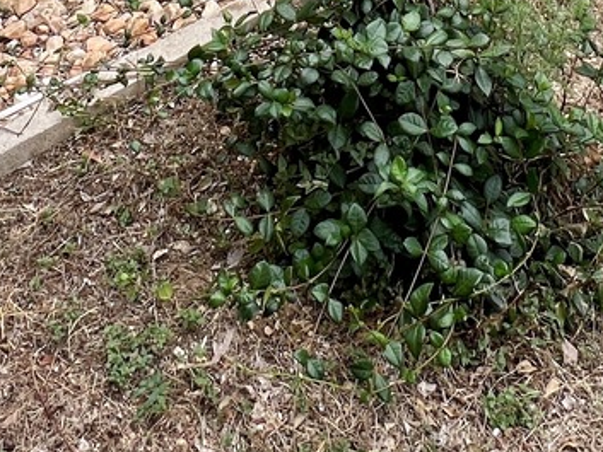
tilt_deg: -13.1
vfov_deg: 19.0
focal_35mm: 53
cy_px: -414
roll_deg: -1.7
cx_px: 355
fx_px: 924
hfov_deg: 36.1
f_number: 1.8
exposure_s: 1/727
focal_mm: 1.57
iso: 32
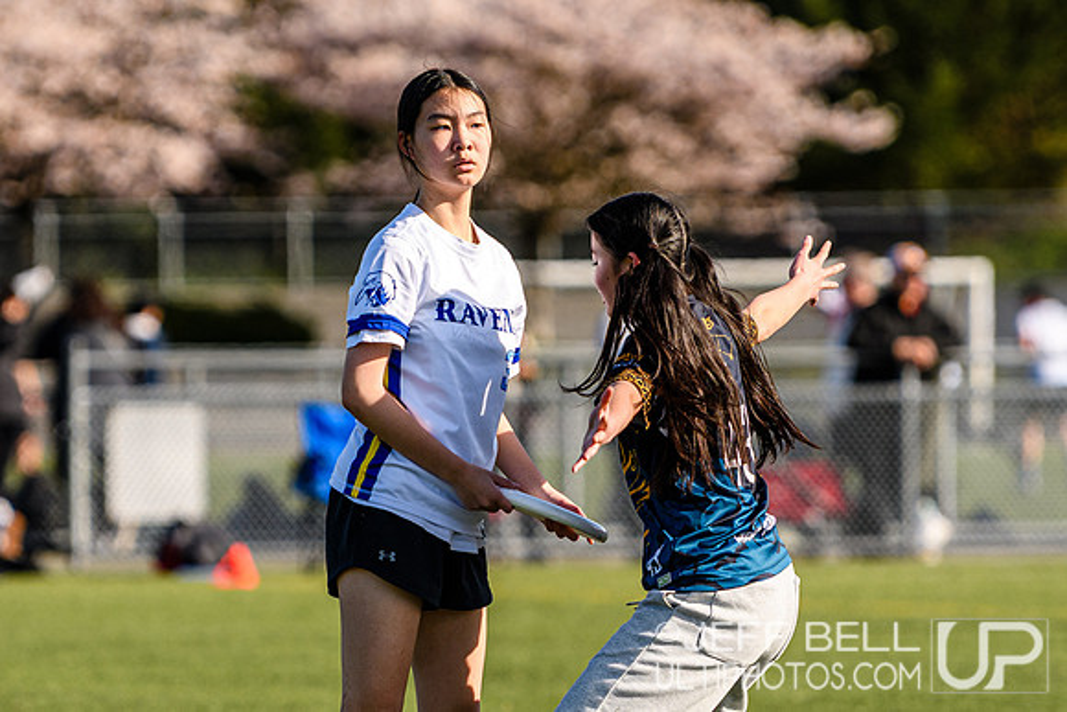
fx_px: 14163
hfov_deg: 4.3
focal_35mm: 478
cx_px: 458
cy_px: 336
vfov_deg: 2.9
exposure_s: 1/2500
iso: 160
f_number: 3.2
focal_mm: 190
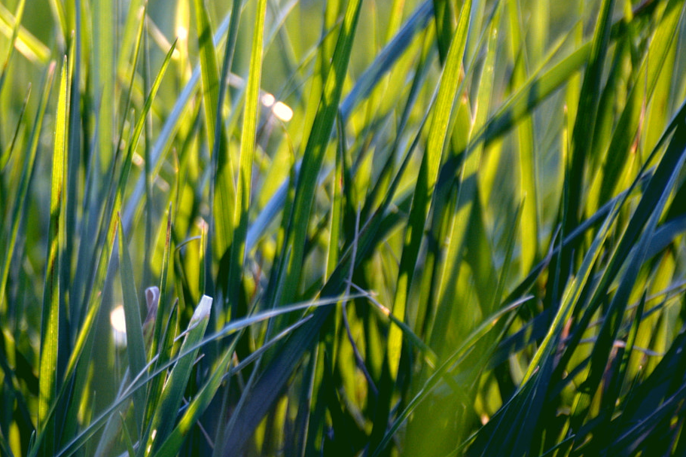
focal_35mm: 472
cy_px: 114
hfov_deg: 4.4
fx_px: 8992
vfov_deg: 2.9
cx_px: -17
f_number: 5.6
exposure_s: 1/125
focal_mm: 140
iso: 220
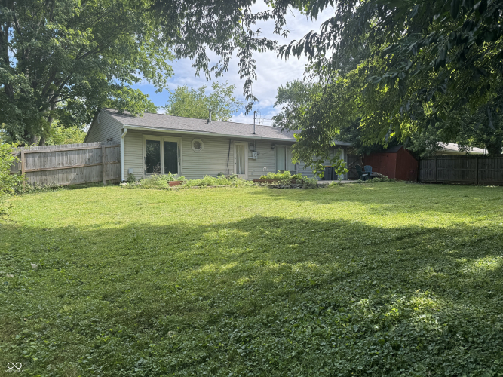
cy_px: 188
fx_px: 349
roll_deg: +0.3
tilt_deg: -1.7
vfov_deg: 56.8
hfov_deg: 71.6
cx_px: 252
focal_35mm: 24
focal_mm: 6.76
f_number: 1.78
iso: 80
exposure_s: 1/1151
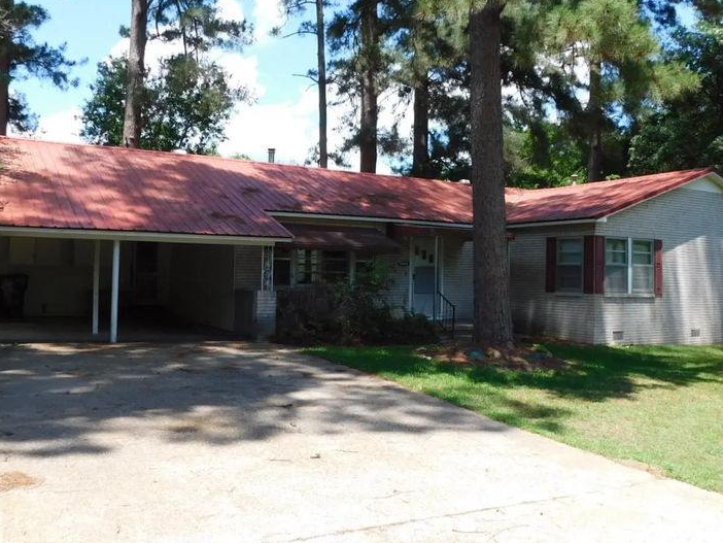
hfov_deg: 52.6
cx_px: 343
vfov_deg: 40.7
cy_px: 251
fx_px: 731
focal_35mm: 35
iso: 125
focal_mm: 4.1
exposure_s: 1/640
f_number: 3
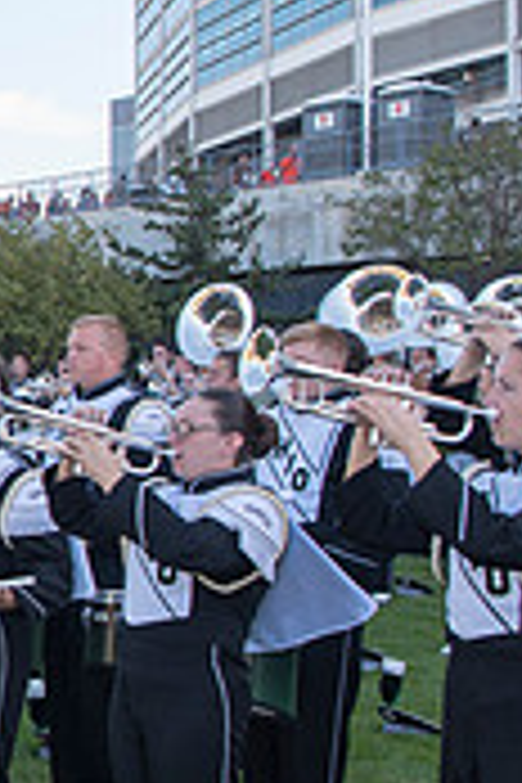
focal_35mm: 80
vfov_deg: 25.4
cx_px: -508
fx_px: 1740
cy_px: 416
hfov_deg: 14.3
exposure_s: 1/640
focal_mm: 24
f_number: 5
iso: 400
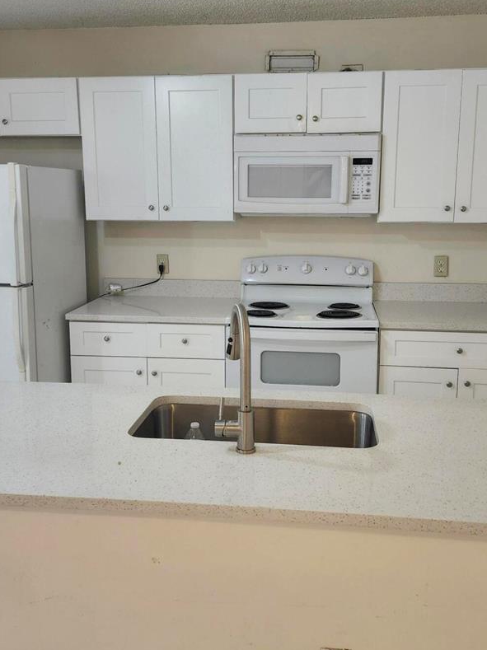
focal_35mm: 35
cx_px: 232
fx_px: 657
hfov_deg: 40.7
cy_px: 306
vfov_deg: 52.6
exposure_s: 1/120
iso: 500
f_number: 1.8
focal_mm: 5.54
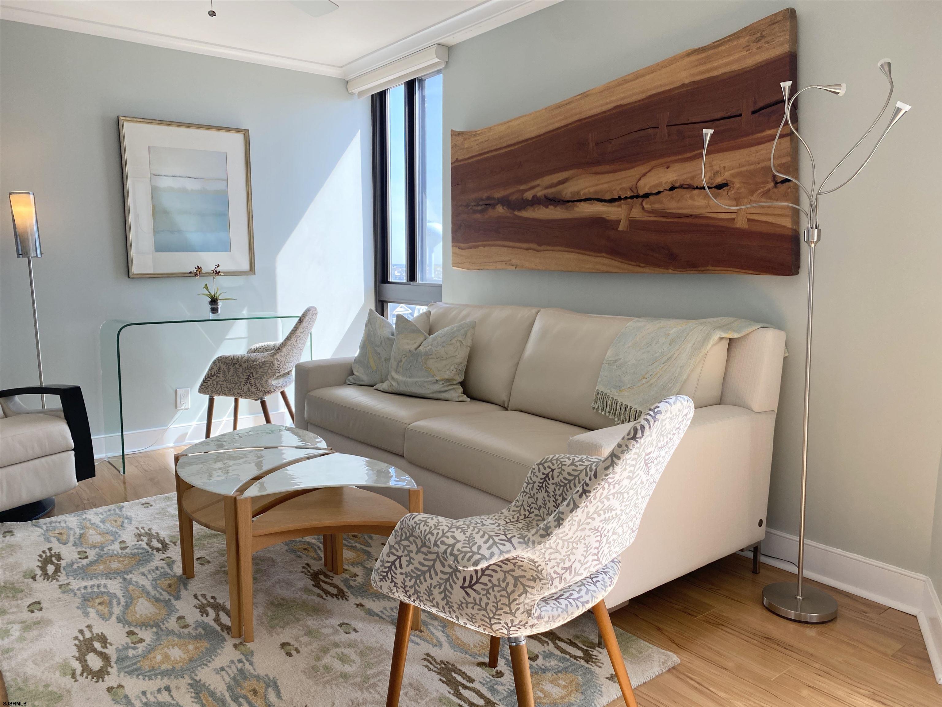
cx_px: 471
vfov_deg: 53.1
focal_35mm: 26
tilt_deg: -4.8
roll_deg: -1.0
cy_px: 354
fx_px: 708
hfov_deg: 67.3
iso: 32
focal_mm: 4.25
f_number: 1.8
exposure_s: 1/248
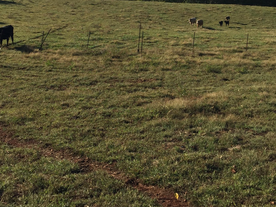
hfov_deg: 36.2
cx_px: 144
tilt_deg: -7.2
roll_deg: -1.2
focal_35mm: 53
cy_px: 39
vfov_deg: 26.9
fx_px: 423
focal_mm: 4.15
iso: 32
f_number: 2.2
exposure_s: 1/1883
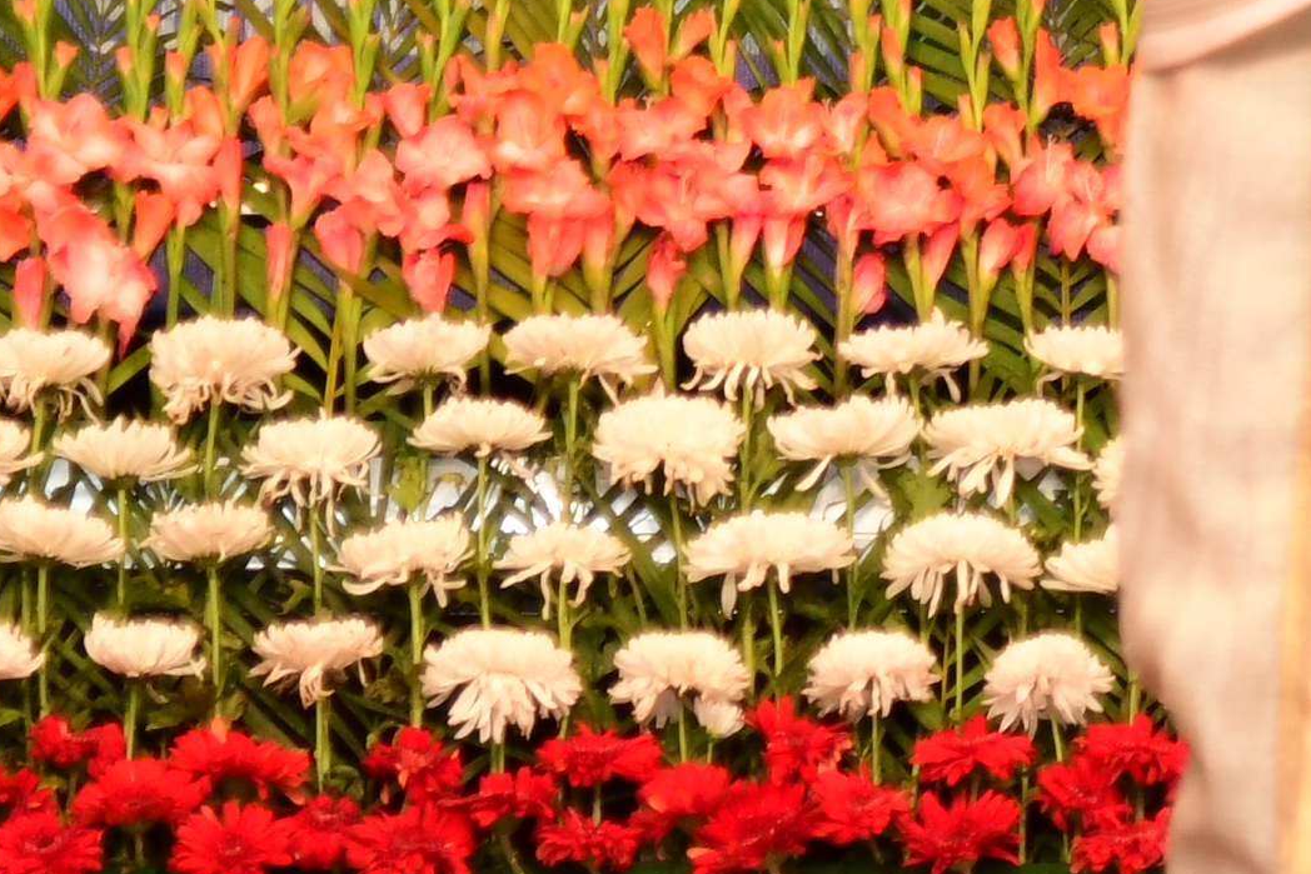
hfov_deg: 4.1
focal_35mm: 502
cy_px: -299
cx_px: 1236
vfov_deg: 2.7
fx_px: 18282
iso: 640
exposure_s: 1/80
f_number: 4
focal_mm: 85
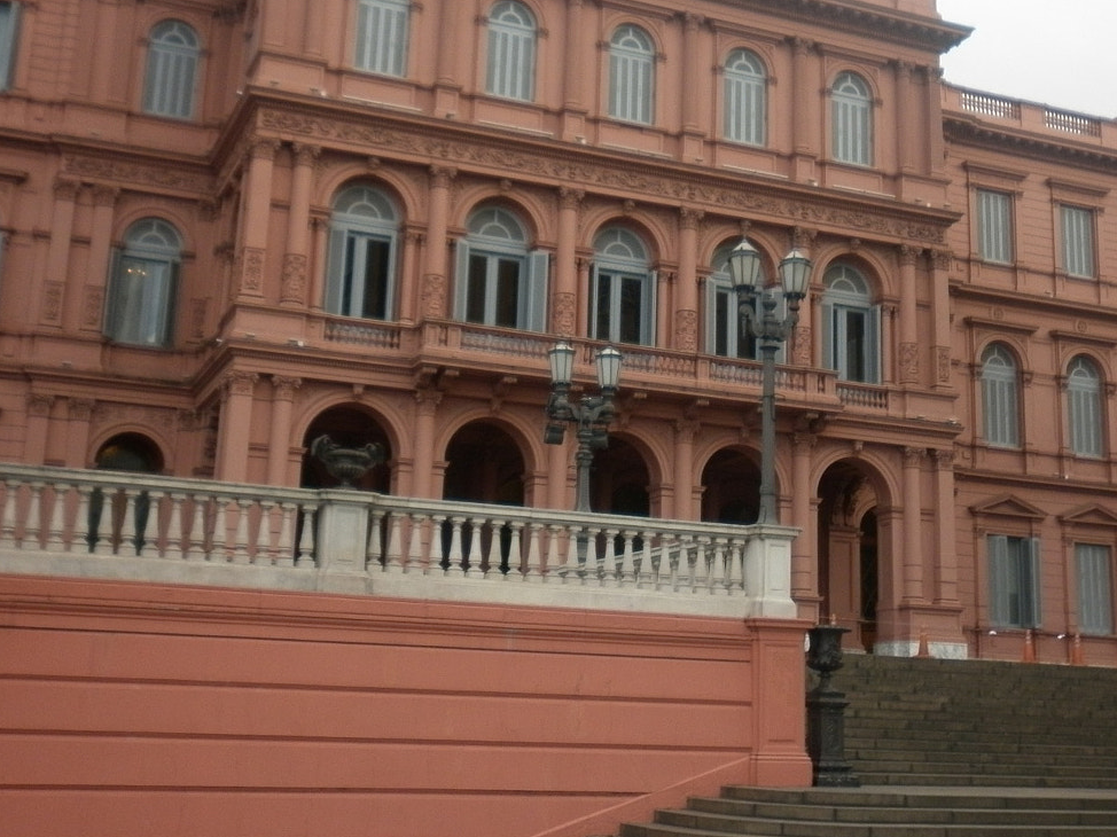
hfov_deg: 41.2
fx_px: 1484
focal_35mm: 46
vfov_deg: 31.4
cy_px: 331
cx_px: 576
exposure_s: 1/500
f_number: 2.8
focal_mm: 5
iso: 80
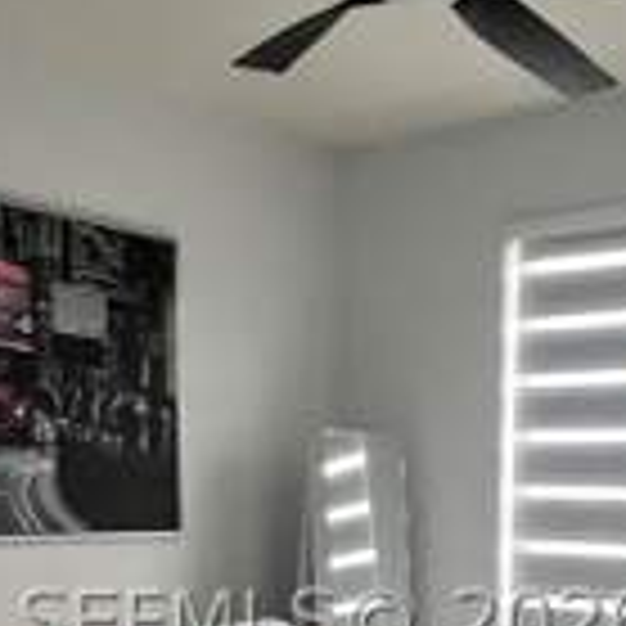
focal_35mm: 53
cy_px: 621
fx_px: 1084
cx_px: 549
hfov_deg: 30.9
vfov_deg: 30.1
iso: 160
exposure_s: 1/120
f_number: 1.8
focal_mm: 1.57
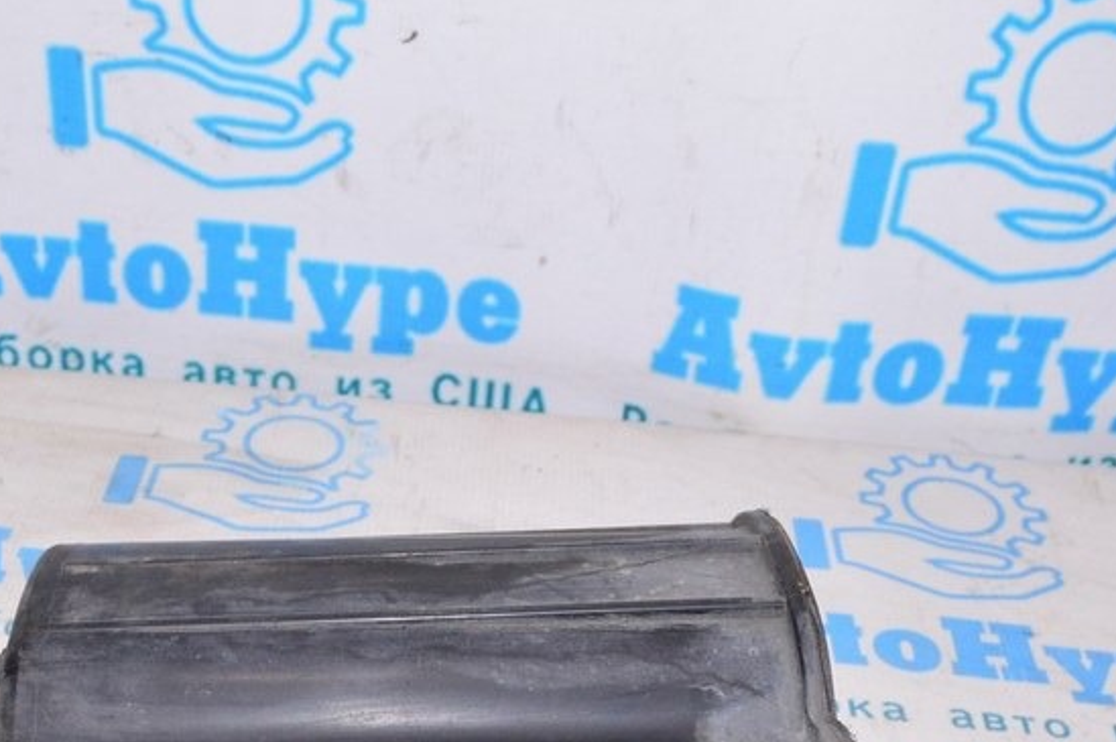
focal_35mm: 56
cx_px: 413
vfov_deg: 23.7
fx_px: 1734
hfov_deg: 35.5
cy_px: 623
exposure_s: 1/160
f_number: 8
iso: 1600
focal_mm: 20
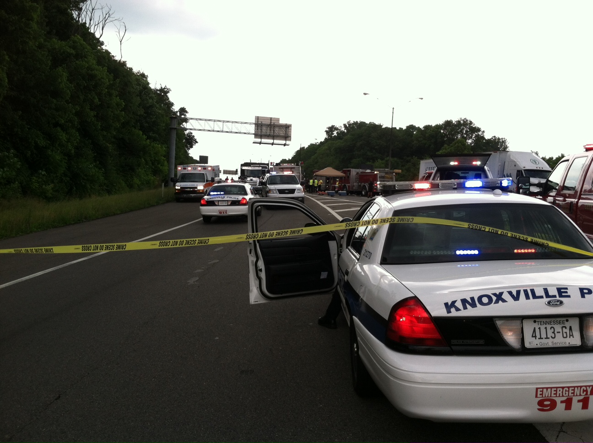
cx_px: 296
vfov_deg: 40.6
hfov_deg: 52.7
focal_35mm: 35
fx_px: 599
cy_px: 222
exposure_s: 1/698
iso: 80
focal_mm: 3.85
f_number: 2.8
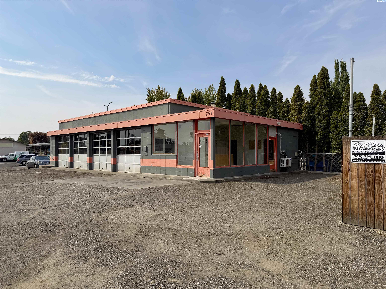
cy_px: 144
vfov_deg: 56.8
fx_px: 268
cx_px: 193
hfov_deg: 71.6
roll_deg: +0.3
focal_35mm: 24
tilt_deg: +1.5
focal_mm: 6.76
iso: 80
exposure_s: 1/6711
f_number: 1.78
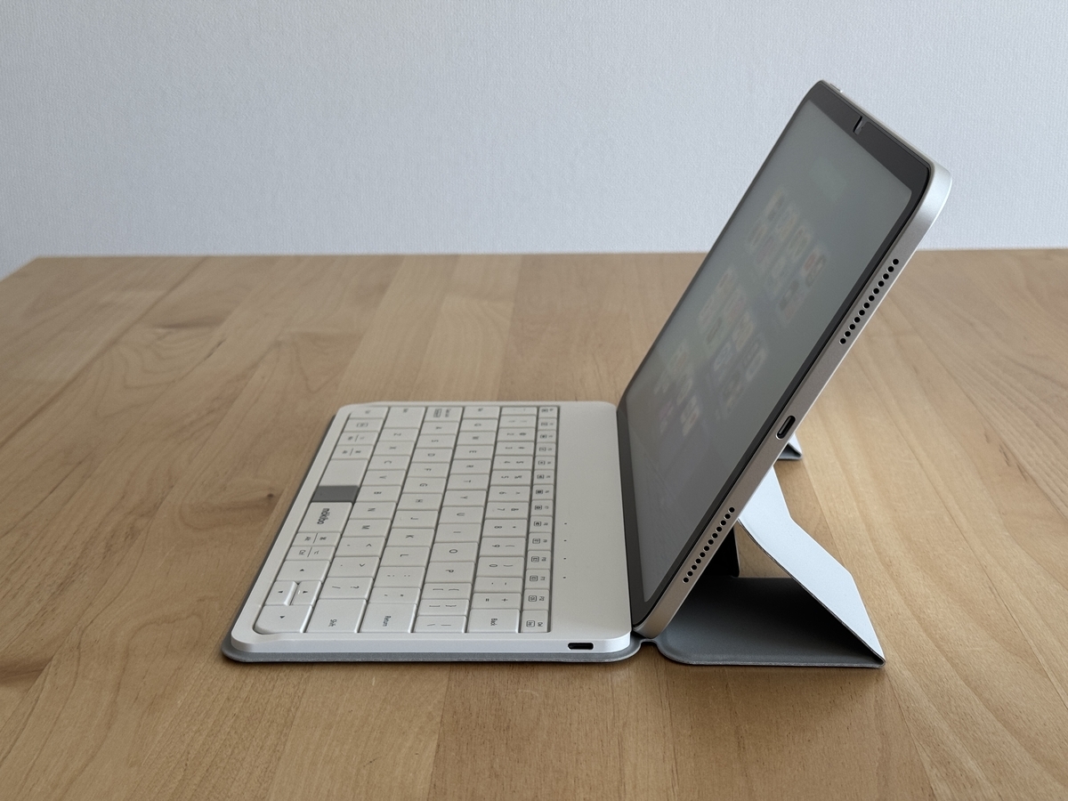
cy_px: 400
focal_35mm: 48
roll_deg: +1.1
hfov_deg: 39.7
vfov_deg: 30.3
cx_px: 534
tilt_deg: -18.6
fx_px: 1481
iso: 80
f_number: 1.78
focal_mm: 6.76
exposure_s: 1/121
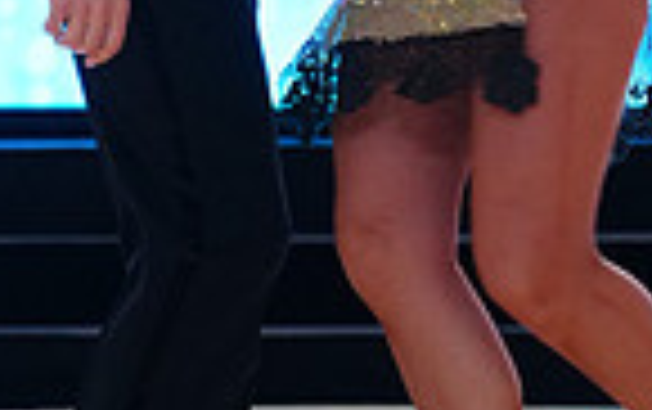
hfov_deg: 4.9
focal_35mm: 428
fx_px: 7614
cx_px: 411
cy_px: -329
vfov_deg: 3.1
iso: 2000
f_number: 4
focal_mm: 105
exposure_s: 1/250
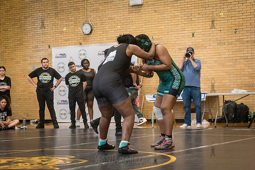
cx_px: 118
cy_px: 87
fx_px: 629
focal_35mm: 89
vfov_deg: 15.4
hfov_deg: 22.9
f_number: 3.5
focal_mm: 80
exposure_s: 1/250
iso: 6400
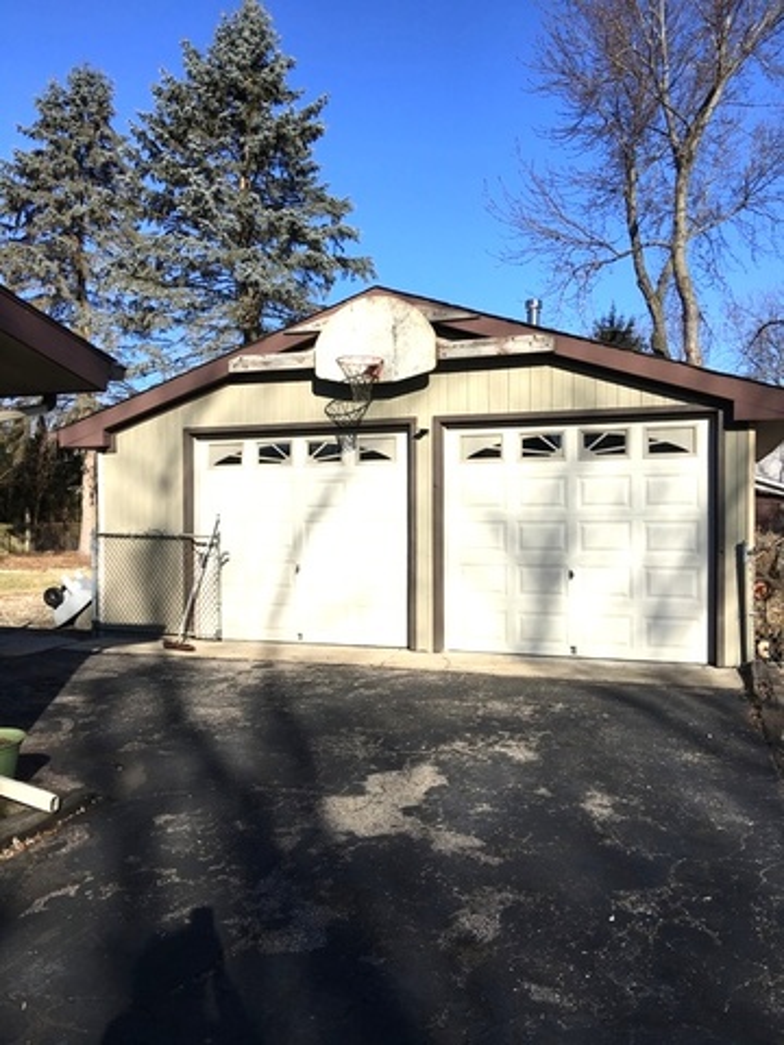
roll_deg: -0.5
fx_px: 876
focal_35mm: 29
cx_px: 392
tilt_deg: +1.3
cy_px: 522
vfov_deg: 61.7
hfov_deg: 48.2
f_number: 2.2
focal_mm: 4.15
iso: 25
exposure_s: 1/1832
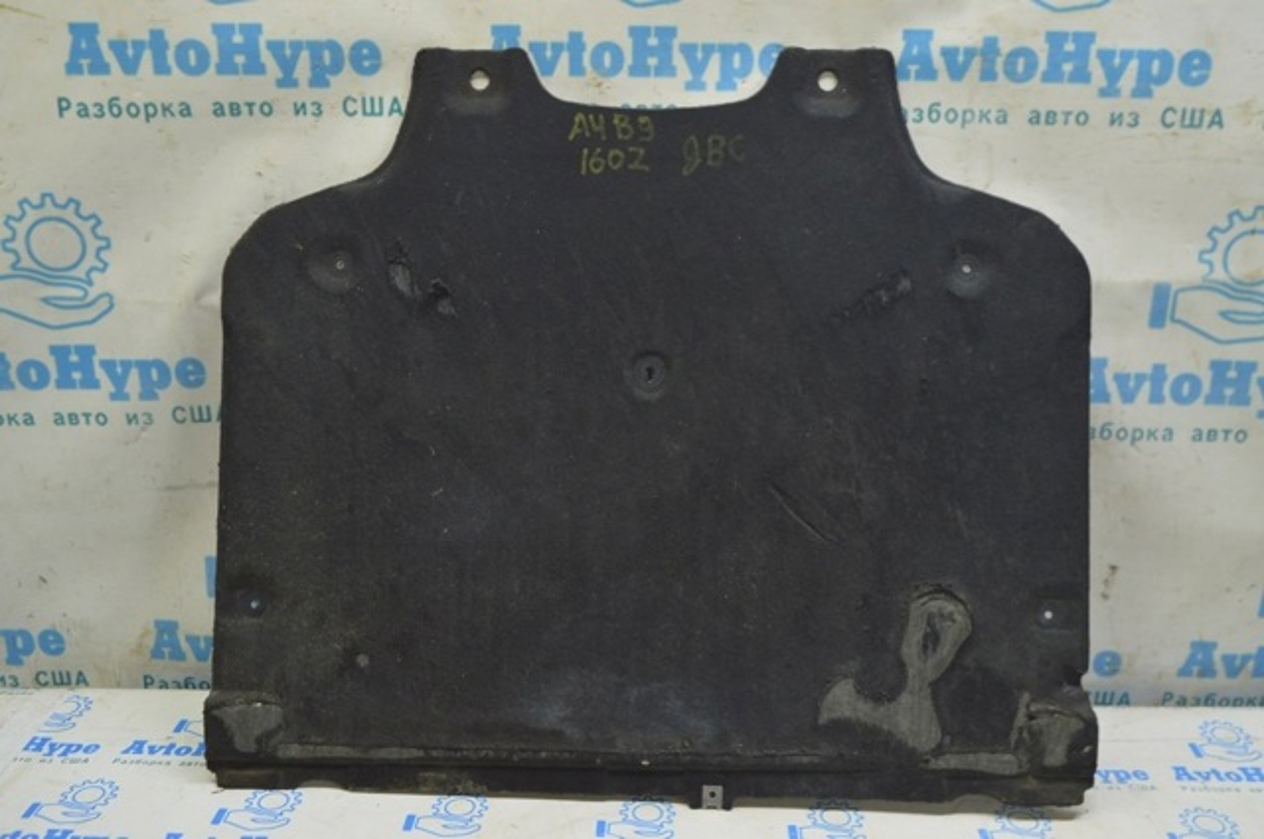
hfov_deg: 57.3
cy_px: 420
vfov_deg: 39.9
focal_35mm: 33
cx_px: 632
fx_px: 1157
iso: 400
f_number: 5.6
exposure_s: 1/20
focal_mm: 22
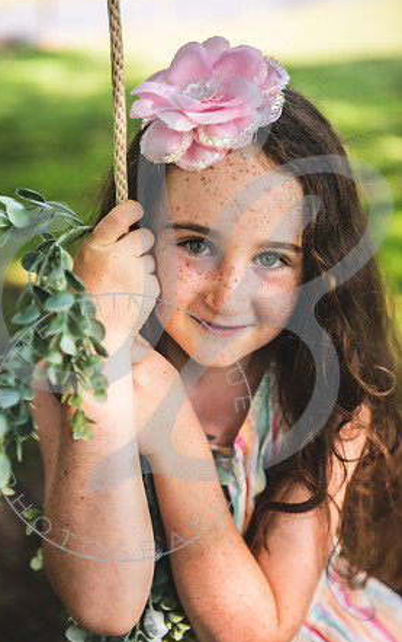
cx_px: 186
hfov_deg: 22.4
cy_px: 317
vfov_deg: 35.1
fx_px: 1016
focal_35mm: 58
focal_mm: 56
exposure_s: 1/200
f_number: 2.8
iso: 100
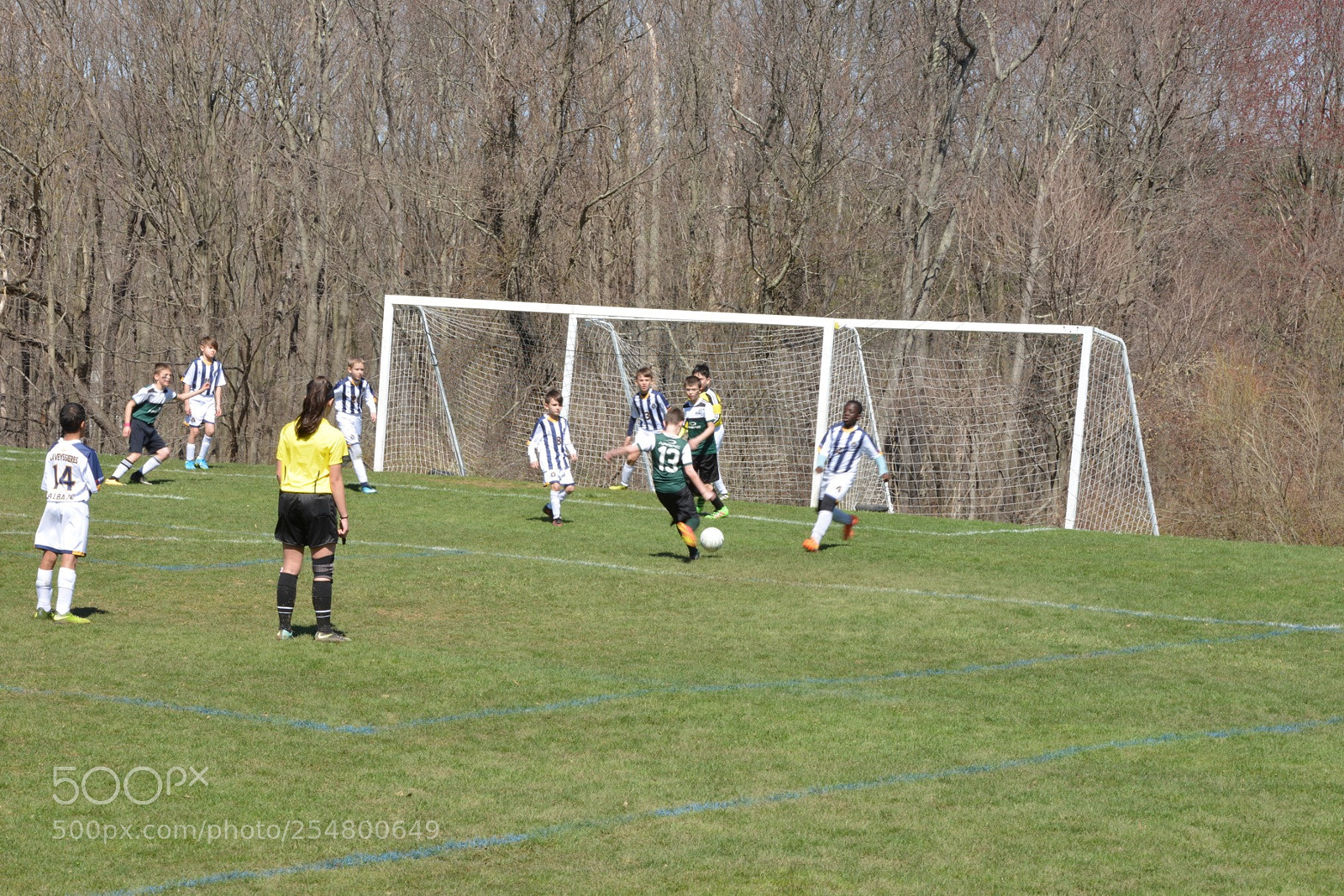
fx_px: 4181
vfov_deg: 12.2
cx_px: 672
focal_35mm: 112
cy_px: 448
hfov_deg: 18.3
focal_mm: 112
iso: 400
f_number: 22
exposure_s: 1/80
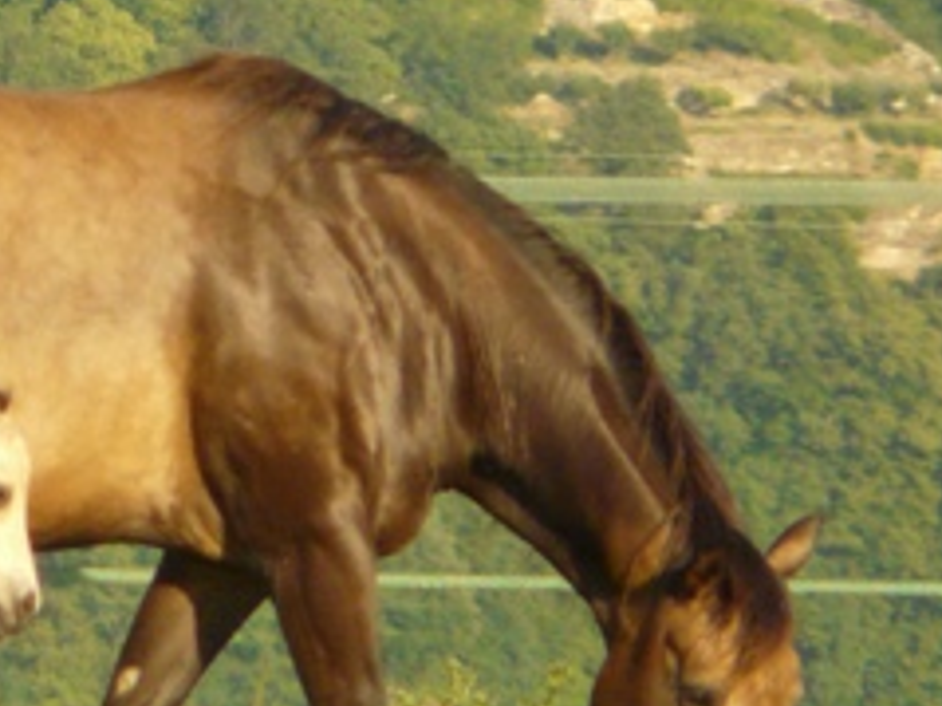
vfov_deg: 1.6
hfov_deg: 2.1
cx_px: 162
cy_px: 430
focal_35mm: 944
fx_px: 25676
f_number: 5.6
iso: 200
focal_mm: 82.8
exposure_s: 1/400
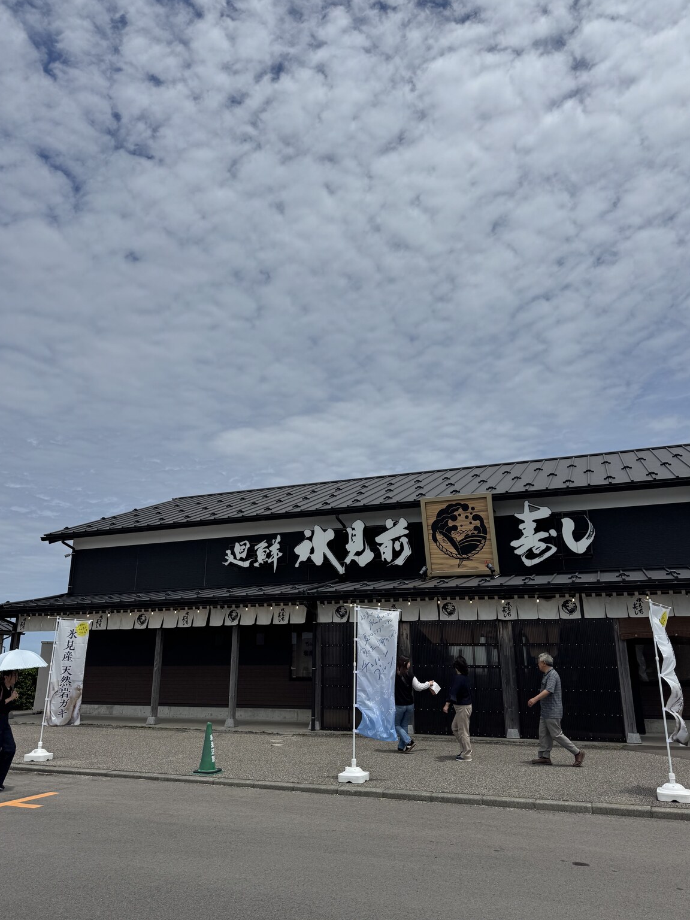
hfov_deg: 54.9
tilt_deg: +17.2
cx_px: 336
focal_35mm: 25
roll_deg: -0.7
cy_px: 468
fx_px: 664
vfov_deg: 69.4
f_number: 1.78
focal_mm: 6.76
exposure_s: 1/12346
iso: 80
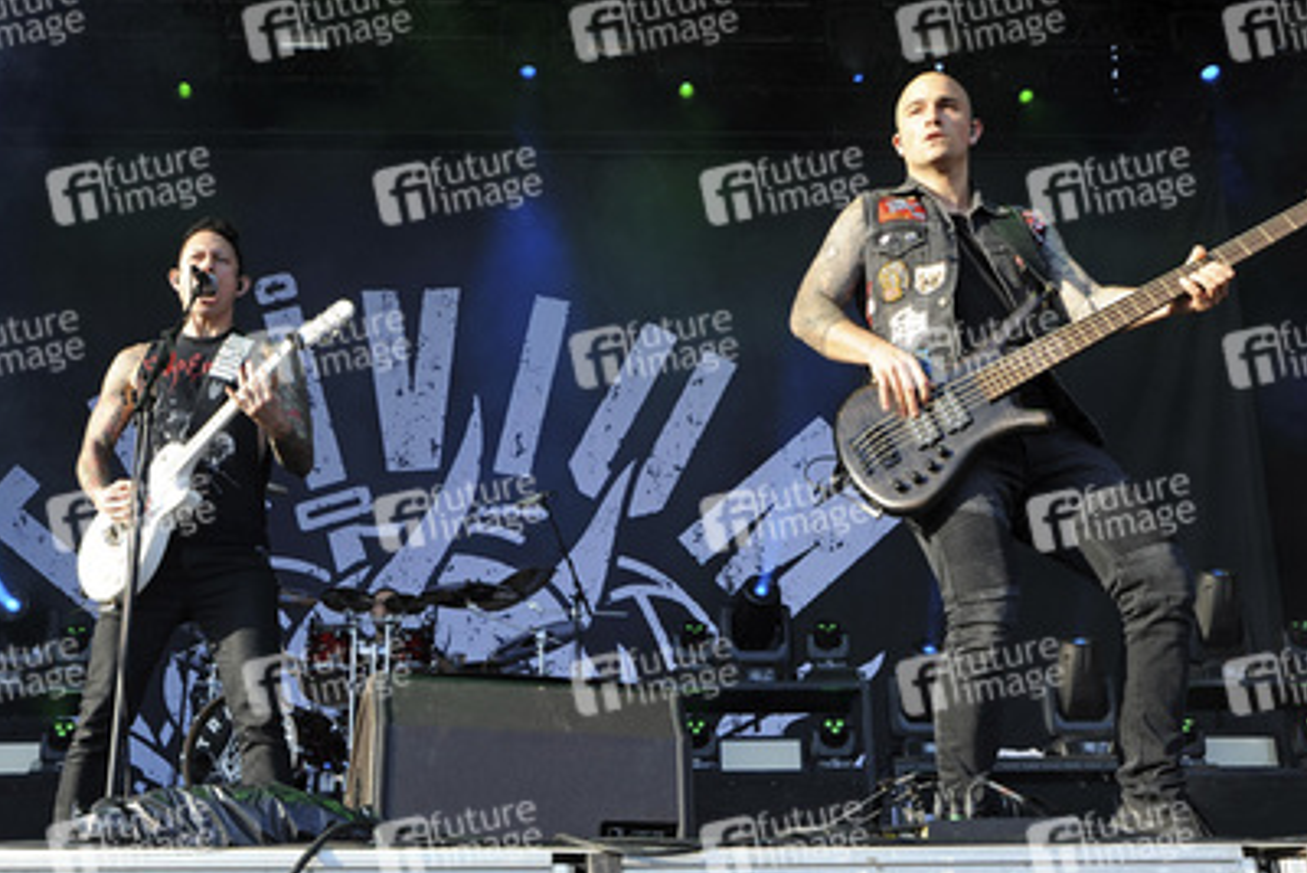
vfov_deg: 36.9
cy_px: 432
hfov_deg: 53.1
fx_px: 1307
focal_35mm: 36
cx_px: 696
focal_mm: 32
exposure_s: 1/200
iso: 400
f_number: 8
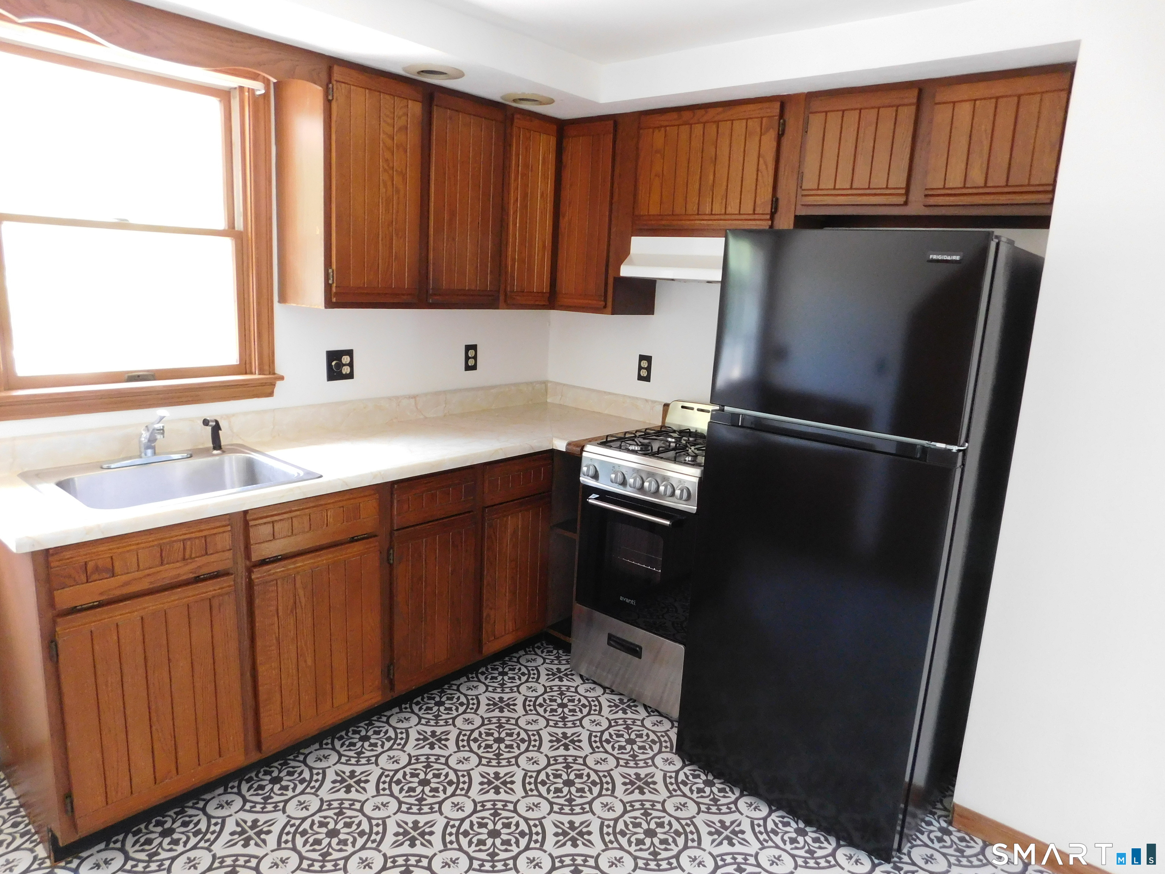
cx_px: 582
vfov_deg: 58.9
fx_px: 774
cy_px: 437
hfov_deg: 73.9
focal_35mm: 23
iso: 400
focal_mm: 4
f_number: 3
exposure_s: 1/20
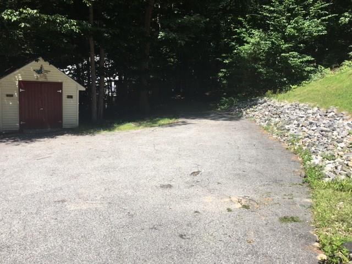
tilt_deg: -9.5
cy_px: 132
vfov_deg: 48.2
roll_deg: -3.4
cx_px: 176
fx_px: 295
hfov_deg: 61.7
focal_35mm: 29
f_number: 2.2
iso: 25
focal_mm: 4.15
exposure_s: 1/999
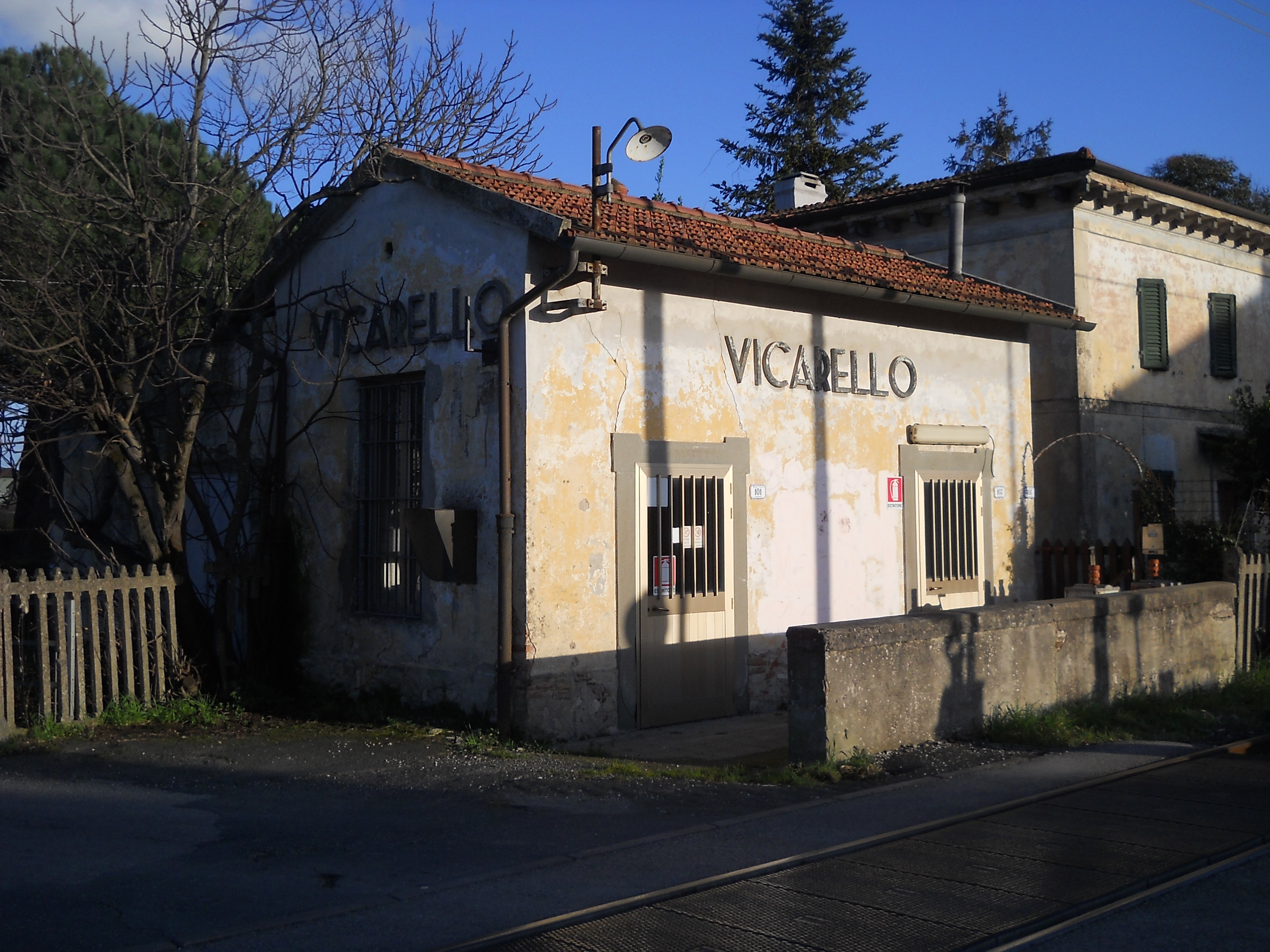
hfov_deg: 45.8
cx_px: 635
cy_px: 476
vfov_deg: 35.1
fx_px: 1504
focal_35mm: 41
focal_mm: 6.72
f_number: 5.5
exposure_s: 1/320
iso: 80
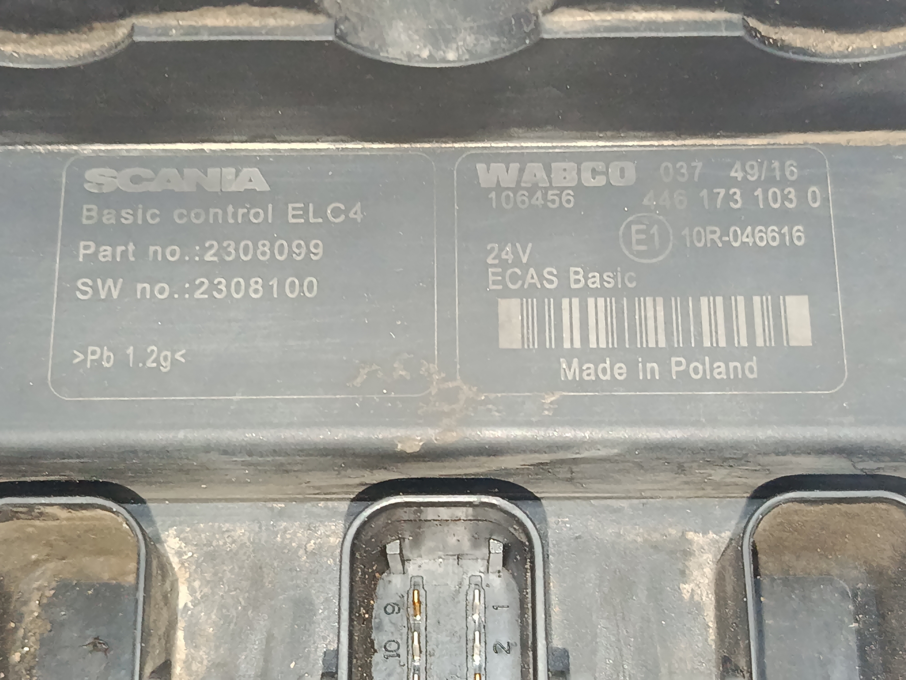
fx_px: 1623
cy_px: 340
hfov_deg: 31.2
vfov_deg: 23.7
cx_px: 453
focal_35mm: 62
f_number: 1.7
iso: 1028
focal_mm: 5.24
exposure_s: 1/25
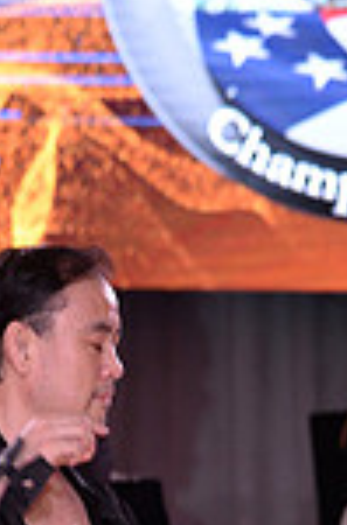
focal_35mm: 407
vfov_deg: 5.0
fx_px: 5925
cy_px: 875
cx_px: 247
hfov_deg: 3.4
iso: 1600
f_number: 5
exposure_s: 1/250
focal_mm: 105
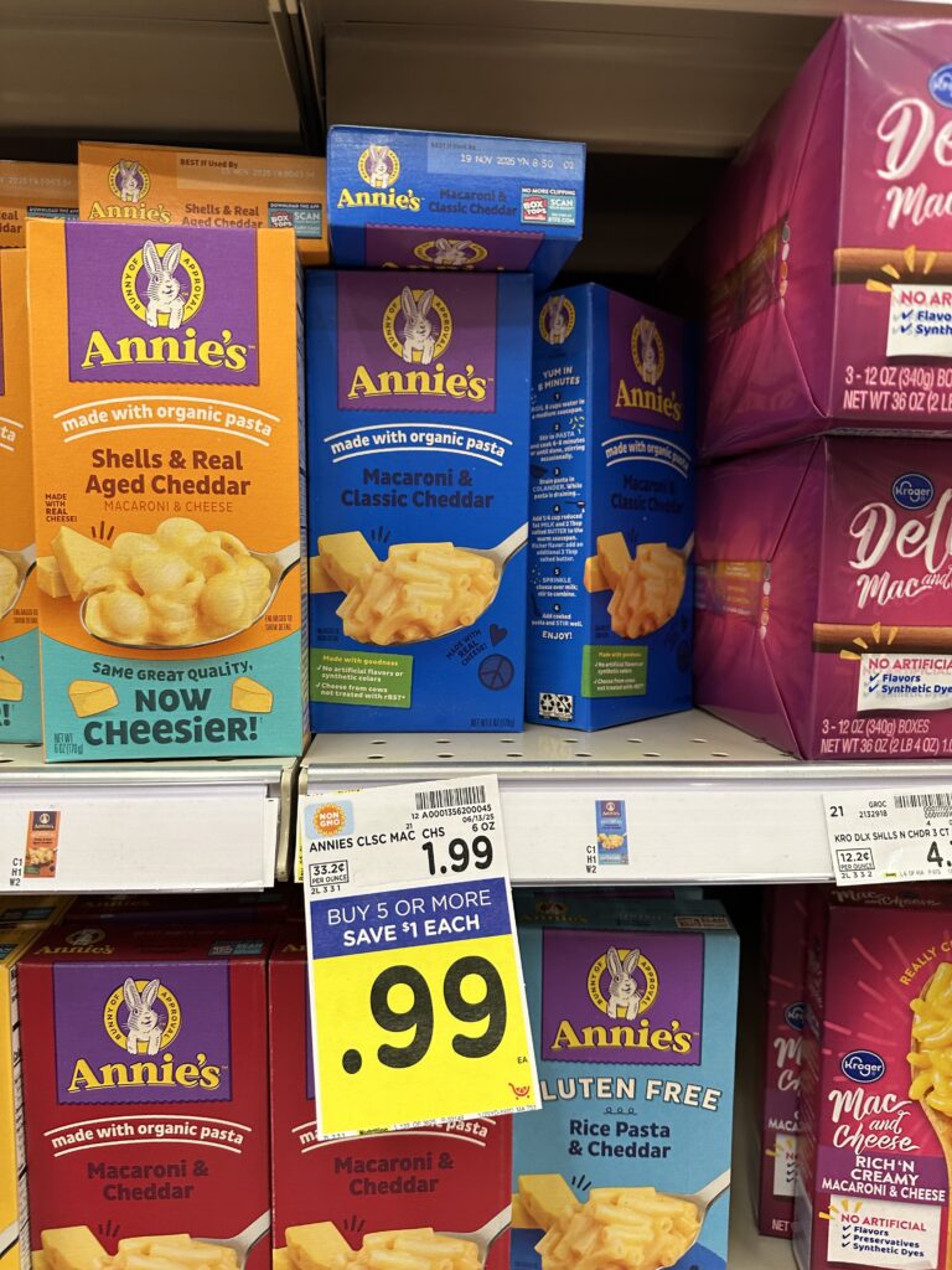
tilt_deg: -2.4
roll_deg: +0.7
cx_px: 476
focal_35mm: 24
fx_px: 880
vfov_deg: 71.6
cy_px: 635
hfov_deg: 56.8
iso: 200
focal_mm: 6.86
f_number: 1.78
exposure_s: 1/67
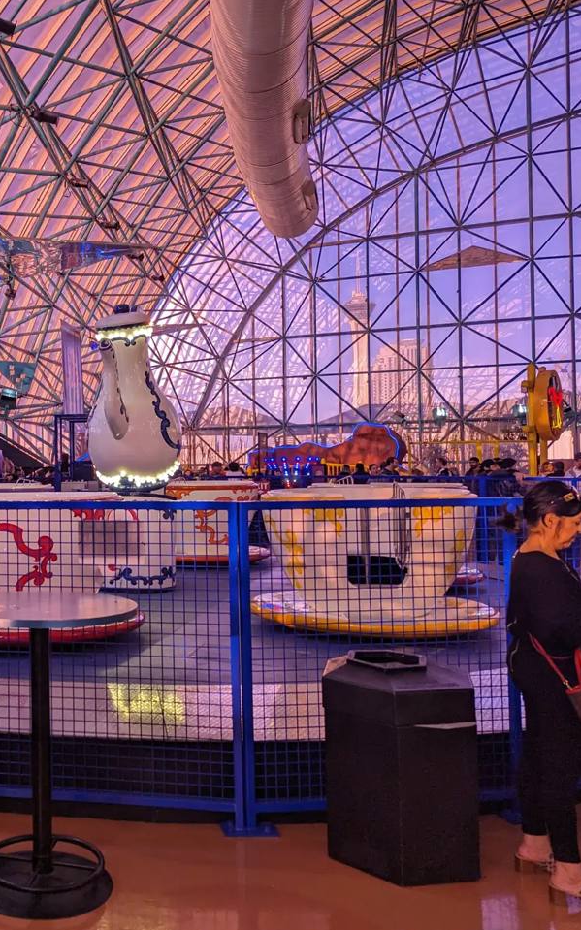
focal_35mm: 34
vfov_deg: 56.7
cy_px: 465
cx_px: 26
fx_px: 862
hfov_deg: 34.5
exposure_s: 1/120
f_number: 1.85
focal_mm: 6.81
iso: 45
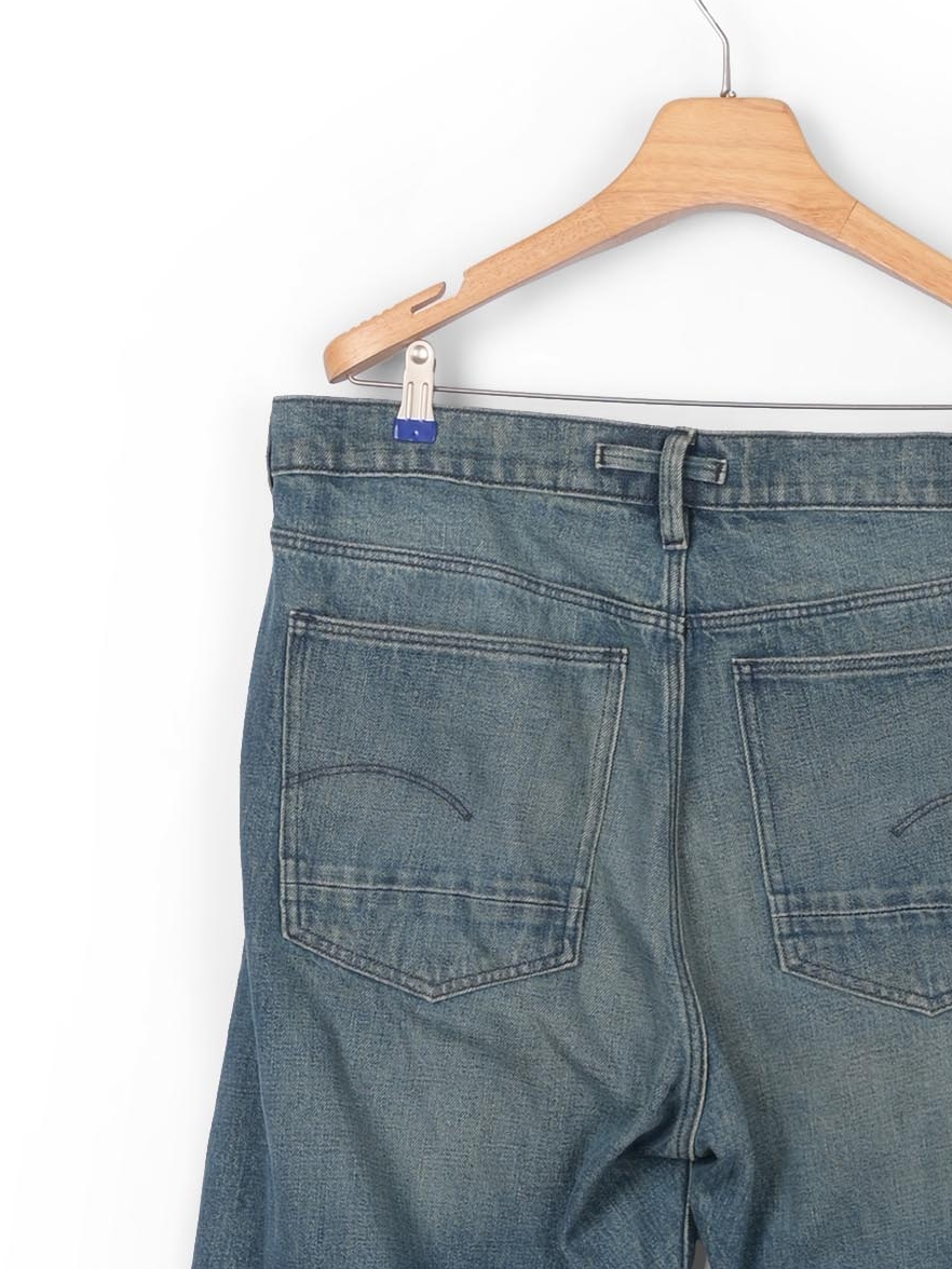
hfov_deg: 12.2
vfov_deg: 15.7
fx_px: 4437
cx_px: 726
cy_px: 1478
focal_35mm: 121
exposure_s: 1/200
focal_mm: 37
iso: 100
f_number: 13
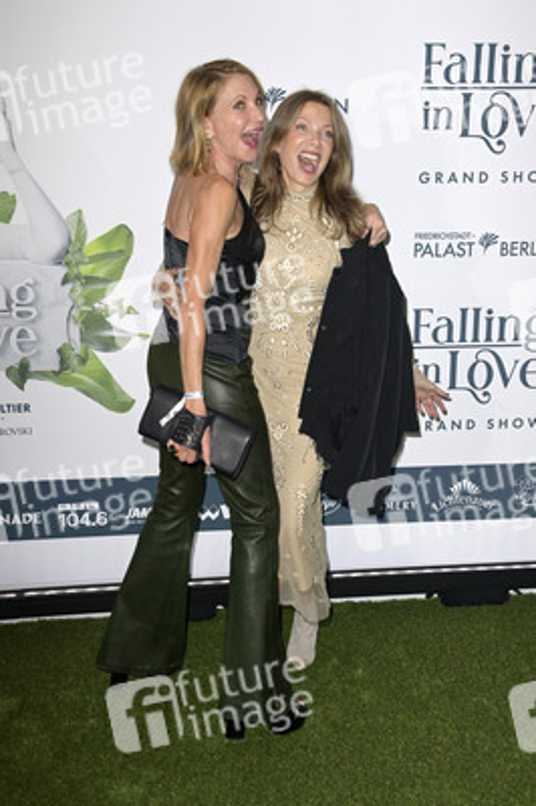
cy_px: 403
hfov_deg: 28.0
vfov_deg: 41.1
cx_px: 268
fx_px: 1074
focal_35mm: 48
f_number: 6.3
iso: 640
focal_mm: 48
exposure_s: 1/250
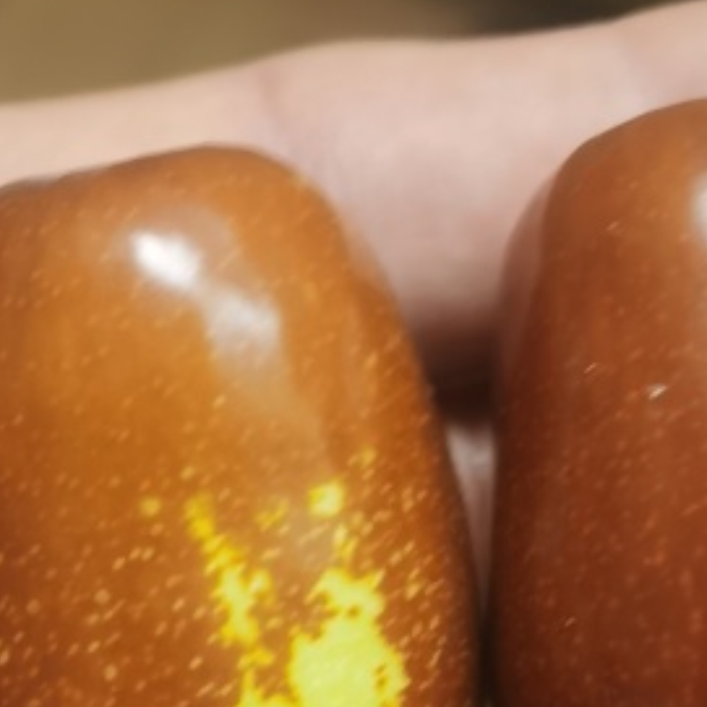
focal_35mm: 94
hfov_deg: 18.1
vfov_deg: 18.4
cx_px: 29
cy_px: 523
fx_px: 2172
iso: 320
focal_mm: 5.58
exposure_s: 1/33.3
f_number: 1.8
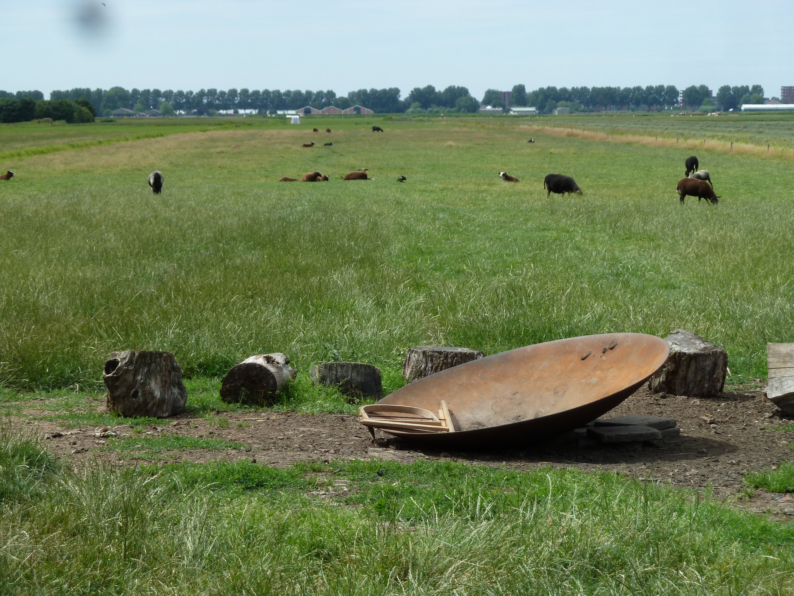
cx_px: 397
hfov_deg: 16.6
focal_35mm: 119
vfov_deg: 12.5
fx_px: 2730
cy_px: 298
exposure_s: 1/400
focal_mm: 19.5
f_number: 4.4
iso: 80
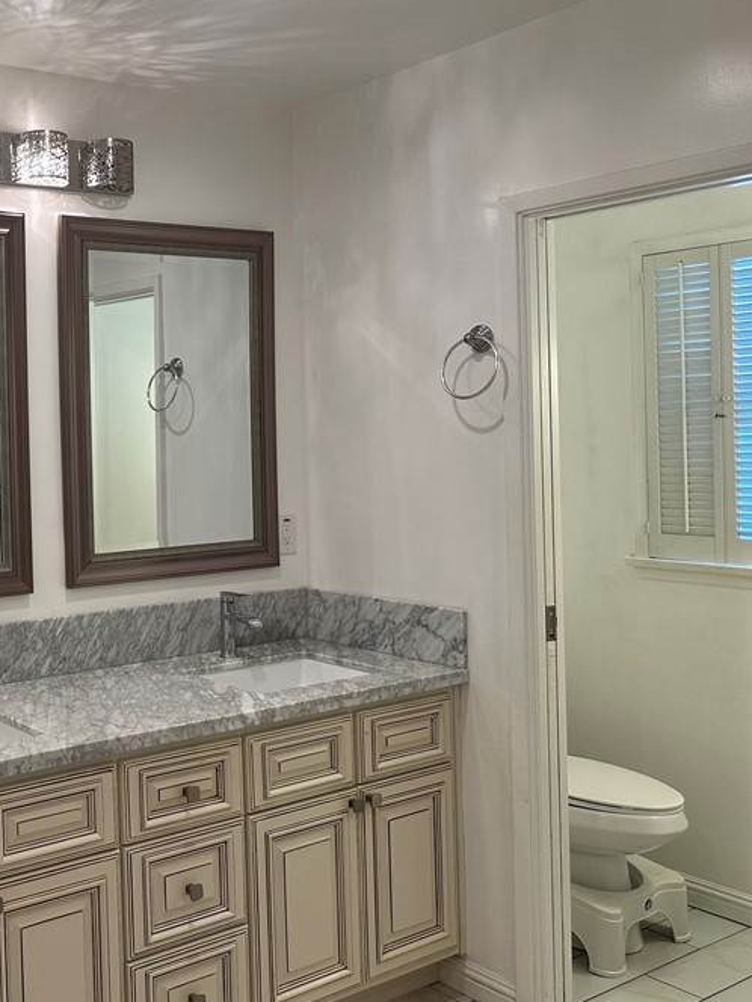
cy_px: 436
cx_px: -3
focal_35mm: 37
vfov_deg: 50.0
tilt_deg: -0.3
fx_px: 1072
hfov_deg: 35.0
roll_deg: +1.1
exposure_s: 1/120
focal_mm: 6.86
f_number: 1.78
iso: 100
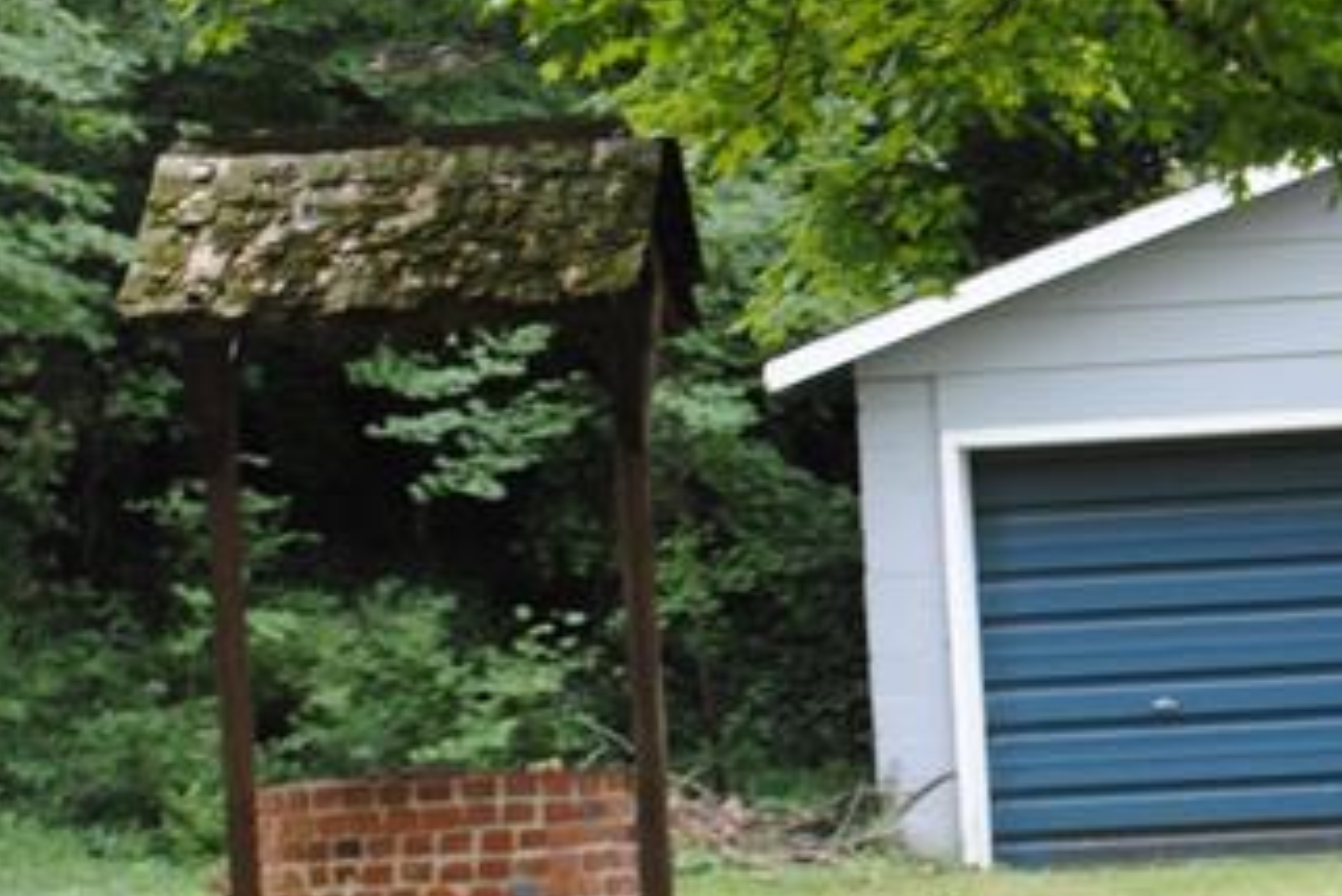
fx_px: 7160
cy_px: 671
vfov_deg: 7.2
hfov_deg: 10.5
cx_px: 1640
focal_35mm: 192
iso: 200
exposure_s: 1/80
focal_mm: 38
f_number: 5
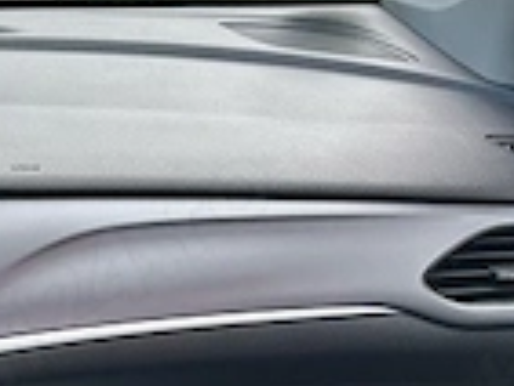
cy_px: 350
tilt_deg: -22.9
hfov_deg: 16.4
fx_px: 1516
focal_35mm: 102
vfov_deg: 14.4
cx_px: -386
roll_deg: +0.7
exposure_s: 1/121
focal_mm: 6.86
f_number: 1.78
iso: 80
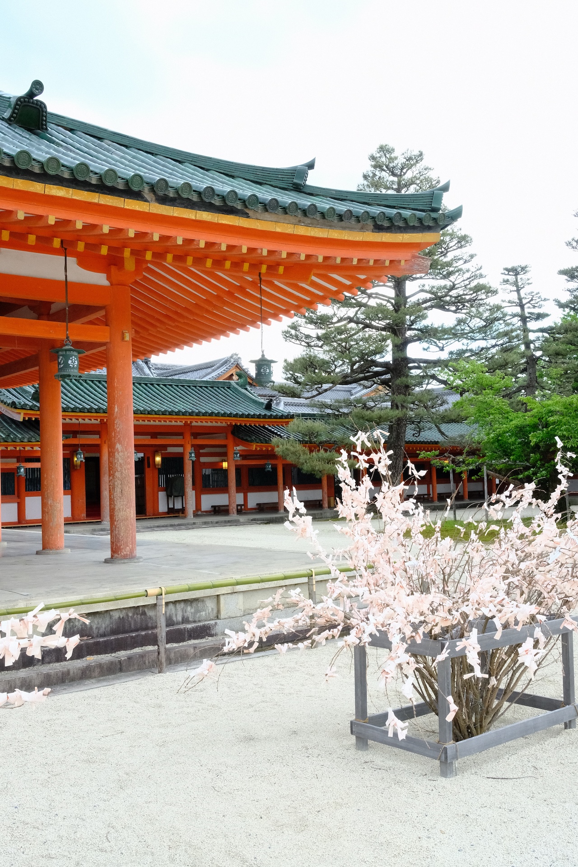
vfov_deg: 54.4
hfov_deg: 37.9
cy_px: 434
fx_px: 843
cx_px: 289
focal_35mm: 35
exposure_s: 1/125
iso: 1600
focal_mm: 23
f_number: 10
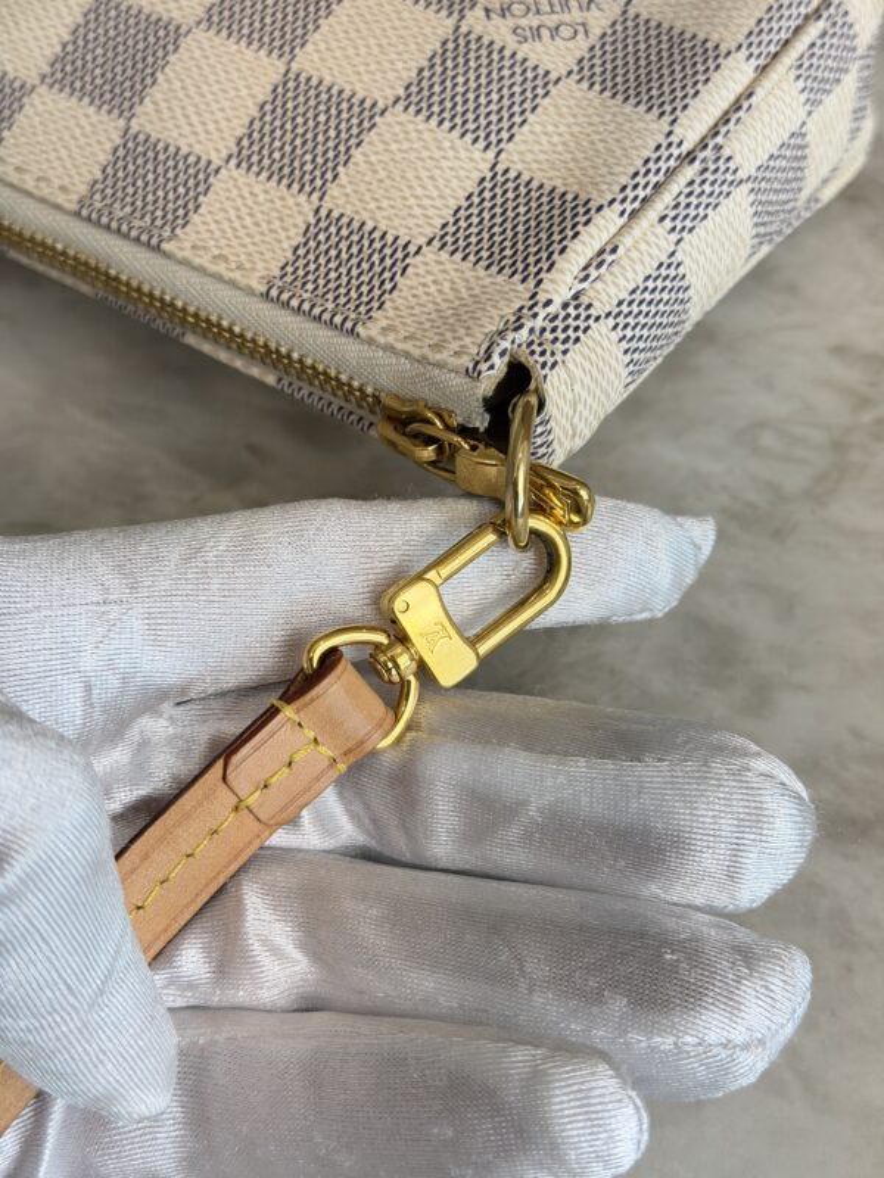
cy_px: 589
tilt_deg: -55.1
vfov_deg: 39.7
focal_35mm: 48
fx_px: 1634
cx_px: 442
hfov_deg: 30.3
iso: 100
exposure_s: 1/206
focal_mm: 6.76
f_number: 1.78
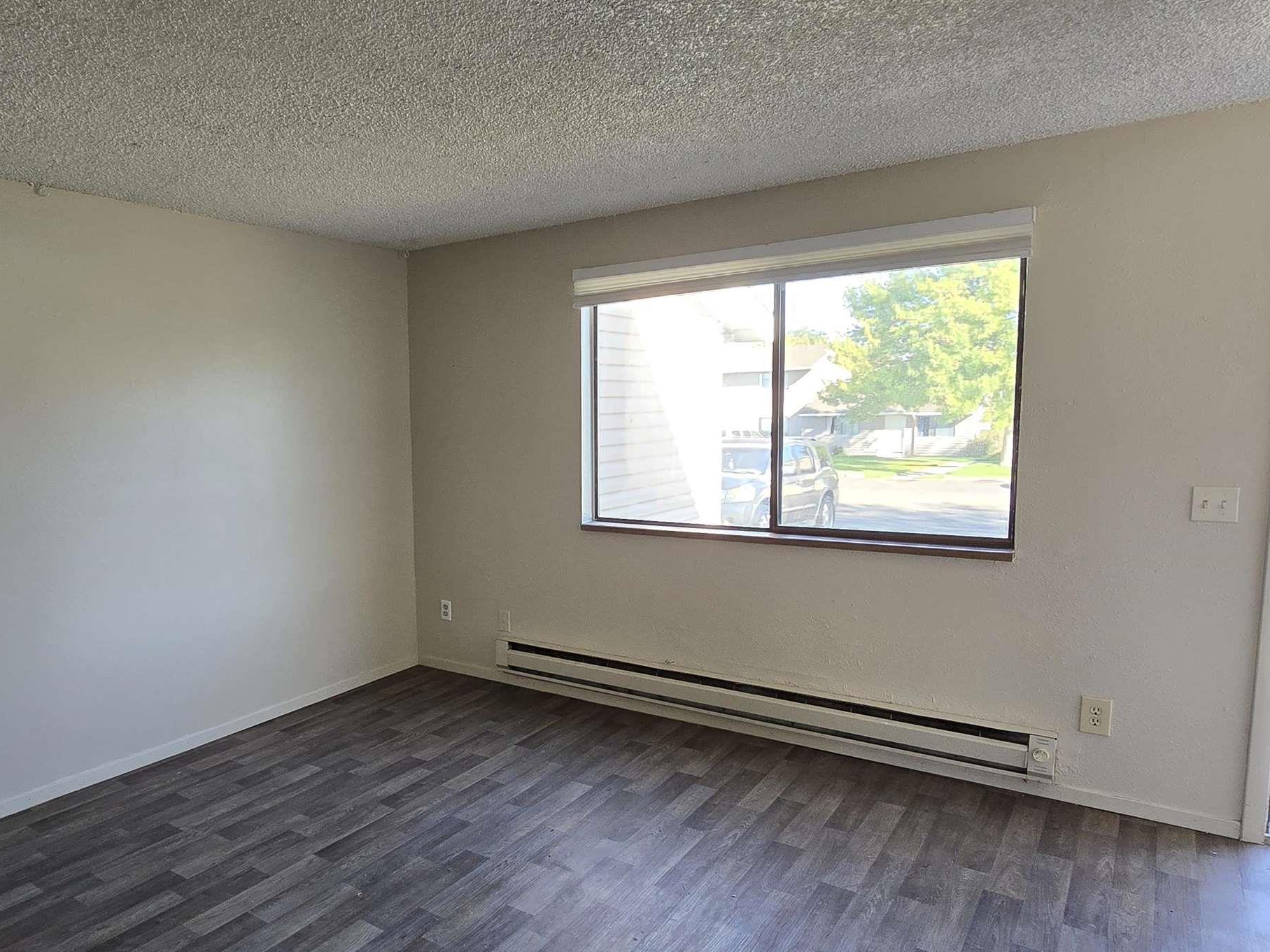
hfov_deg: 74.4
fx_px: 807
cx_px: 439
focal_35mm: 22
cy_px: 532
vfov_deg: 60.9
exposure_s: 1/60
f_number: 2.2
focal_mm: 2.2
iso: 80
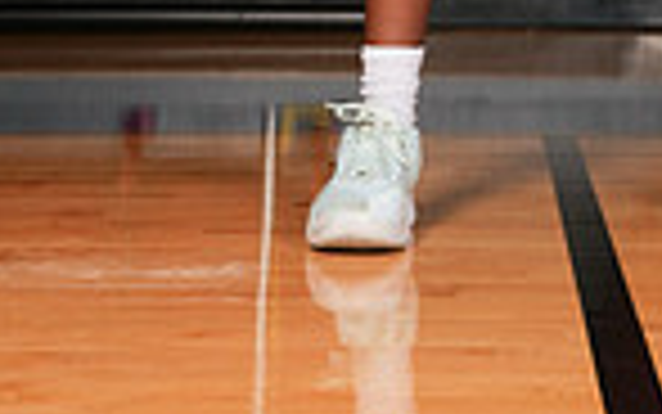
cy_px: -594
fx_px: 2256
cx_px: 518
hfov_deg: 16.6
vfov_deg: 9.3
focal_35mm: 125
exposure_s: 1/200
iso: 250
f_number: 6.3
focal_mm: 40
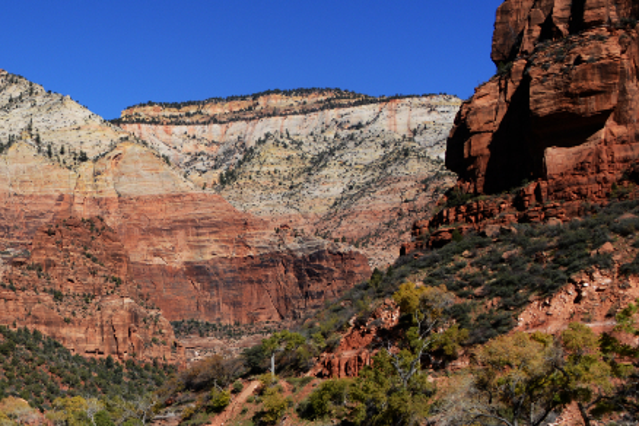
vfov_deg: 21.2
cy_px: 255
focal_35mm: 64
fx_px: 1136
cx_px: 20
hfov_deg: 29.6
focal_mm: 28
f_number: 5
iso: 250
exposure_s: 1/2000
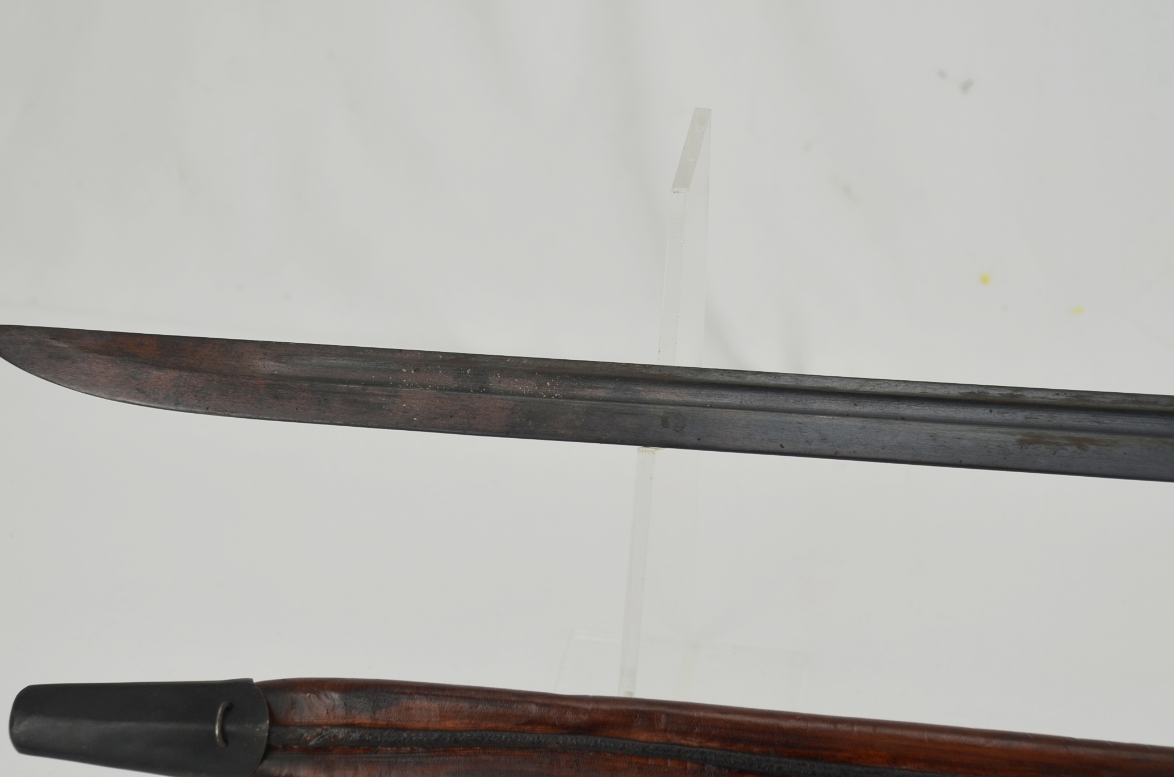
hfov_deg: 22.0
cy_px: 417
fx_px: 3027
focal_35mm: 93
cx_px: 553
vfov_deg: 14.6
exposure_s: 1/125
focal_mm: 52
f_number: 5.6
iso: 200
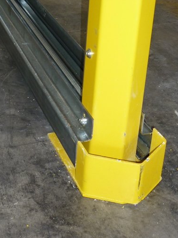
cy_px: 51
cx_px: 43
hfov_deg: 21.7
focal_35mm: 67
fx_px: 459
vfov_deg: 28.4
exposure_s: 1/30
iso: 100
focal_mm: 5.5
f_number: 2.8
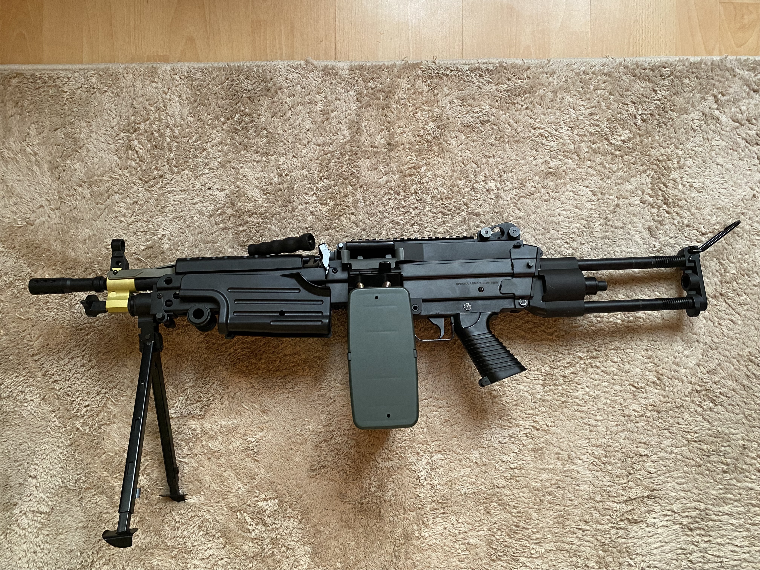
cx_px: 380
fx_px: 571
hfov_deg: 67.3
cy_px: 285
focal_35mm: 26
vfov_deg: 53.1
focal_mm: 4.25
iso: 640
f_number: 1.8
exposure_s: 1/37
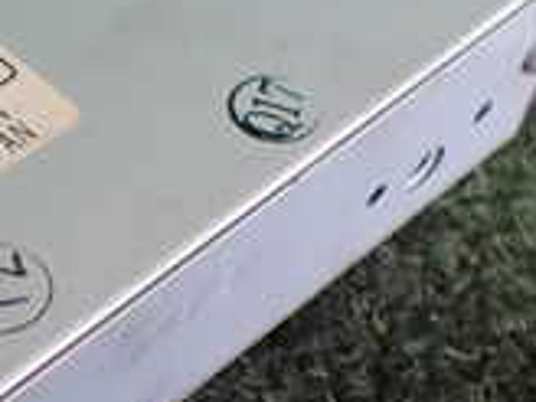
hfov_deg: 16.9
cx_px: -144
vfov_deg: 13.5
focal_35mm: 110
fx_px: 1703
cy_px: 245
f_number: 2.3
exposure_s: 1/125
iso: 250
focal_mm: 5.4
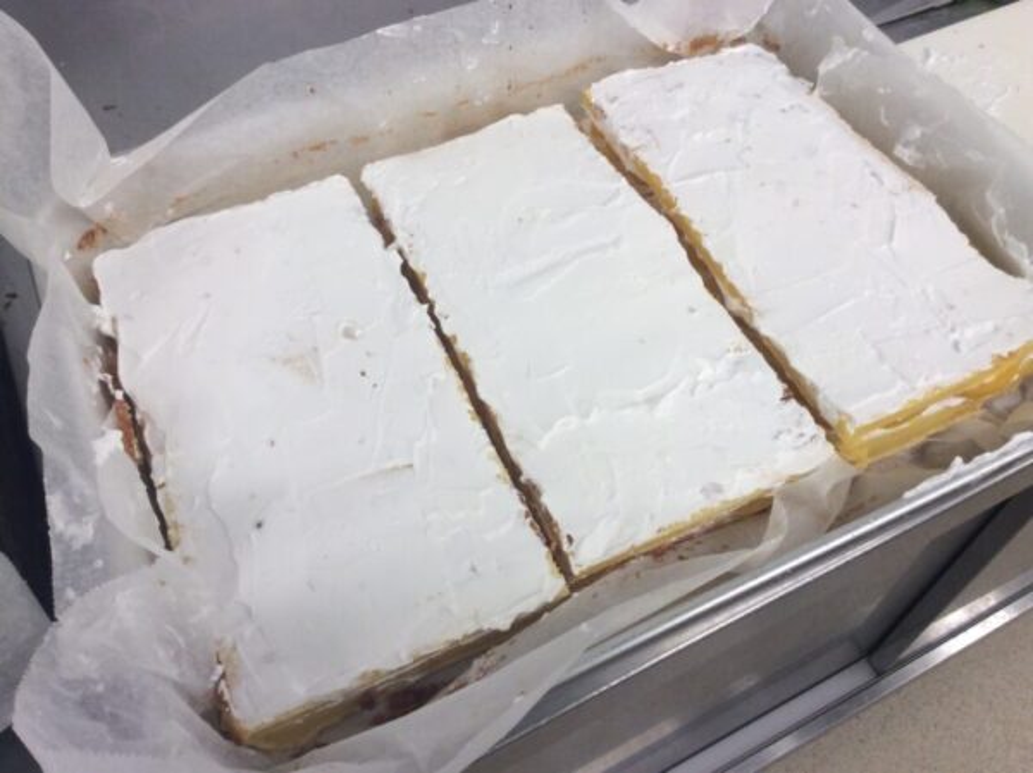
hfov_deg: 56.9
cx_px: 516
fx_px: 954
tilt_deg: -56.9
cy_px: 386
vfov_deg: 44.1
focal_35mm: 32
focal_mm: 3.3
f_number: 2.4
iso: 40
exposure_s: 1/40
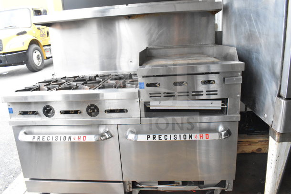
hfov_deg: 67.4
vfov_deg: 48.0
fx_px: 218
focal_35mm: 27
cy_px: 97
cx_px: 146
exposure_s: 1/400
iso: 6400
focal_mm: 18
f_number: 10
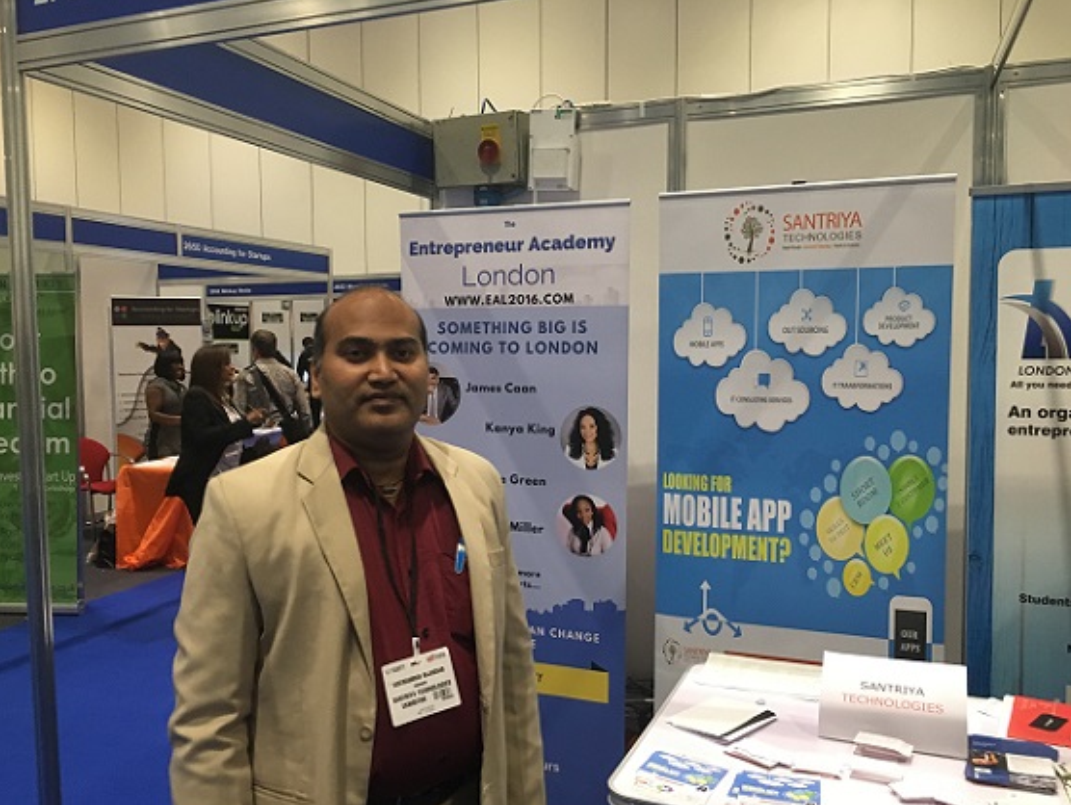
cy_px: 410
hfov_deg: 59.9
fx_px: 929
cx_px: 519
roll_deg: -1.1
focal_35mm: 30
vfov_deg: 46.9
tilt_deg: -3.6
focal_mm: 4.15
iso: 250
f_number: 2.2
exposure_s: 1/33
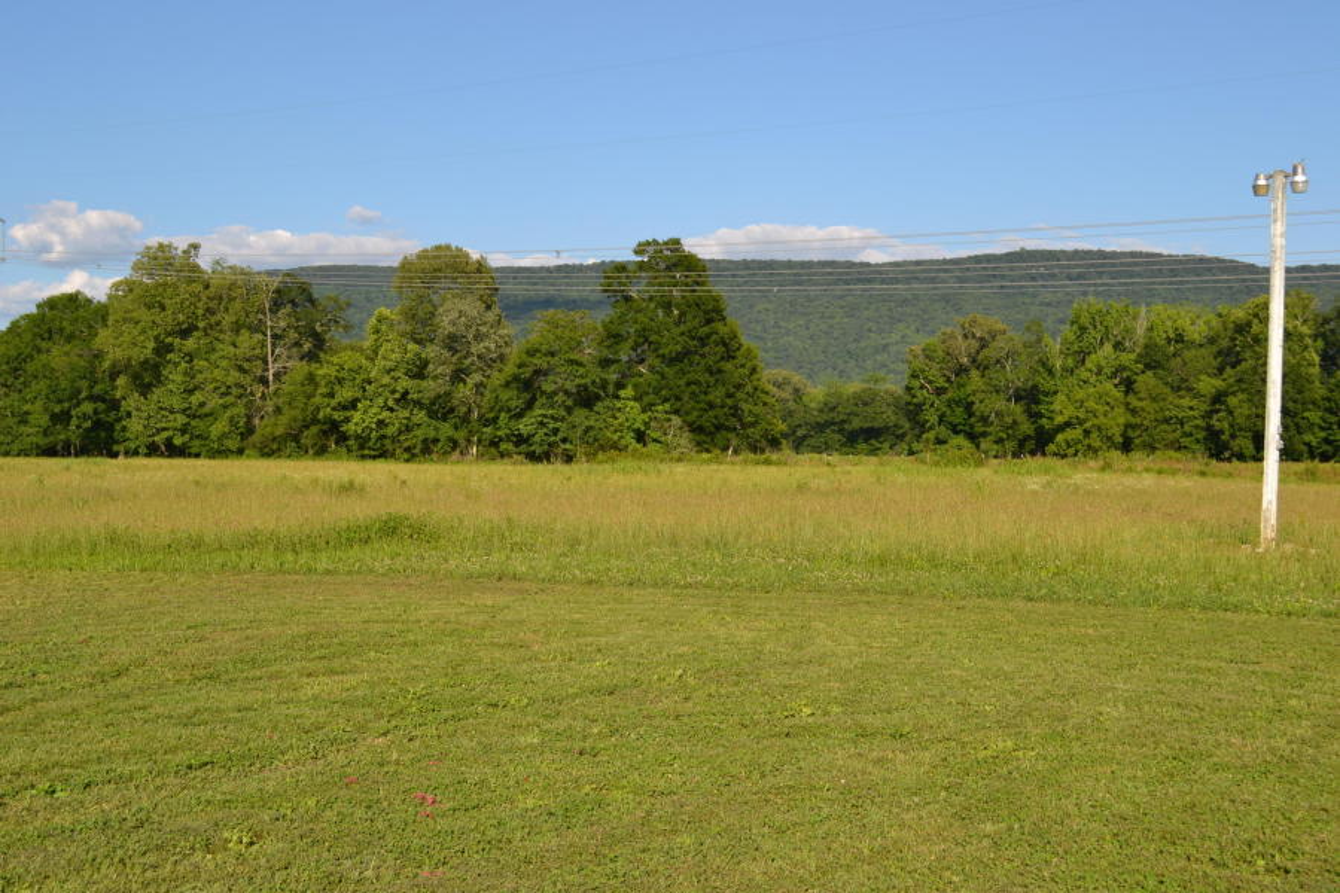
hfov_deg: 49.6
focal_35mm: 39
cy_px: 446
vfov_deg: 34.2
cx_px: 670
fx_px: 1452
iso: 100
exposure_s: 1/250
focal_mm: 26
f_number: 8
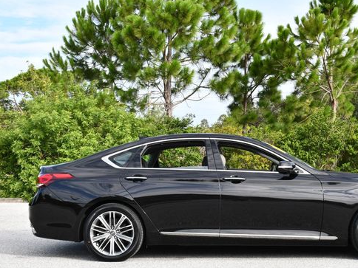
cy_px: 143
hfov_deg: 34.2
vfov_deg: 26.1
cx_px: 223
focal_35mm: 56
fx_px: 579
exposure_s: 1/250
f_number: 7.1
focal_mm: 22
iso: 200
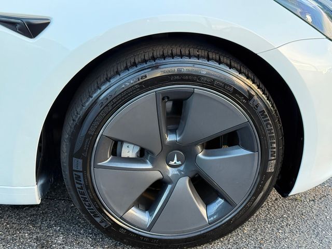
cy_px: 124
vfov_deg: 30.3
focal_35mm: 48
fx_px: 460
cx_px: 166
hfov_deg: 39.7
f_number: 1.78
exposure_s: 1/242
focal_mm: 6.76
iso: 100
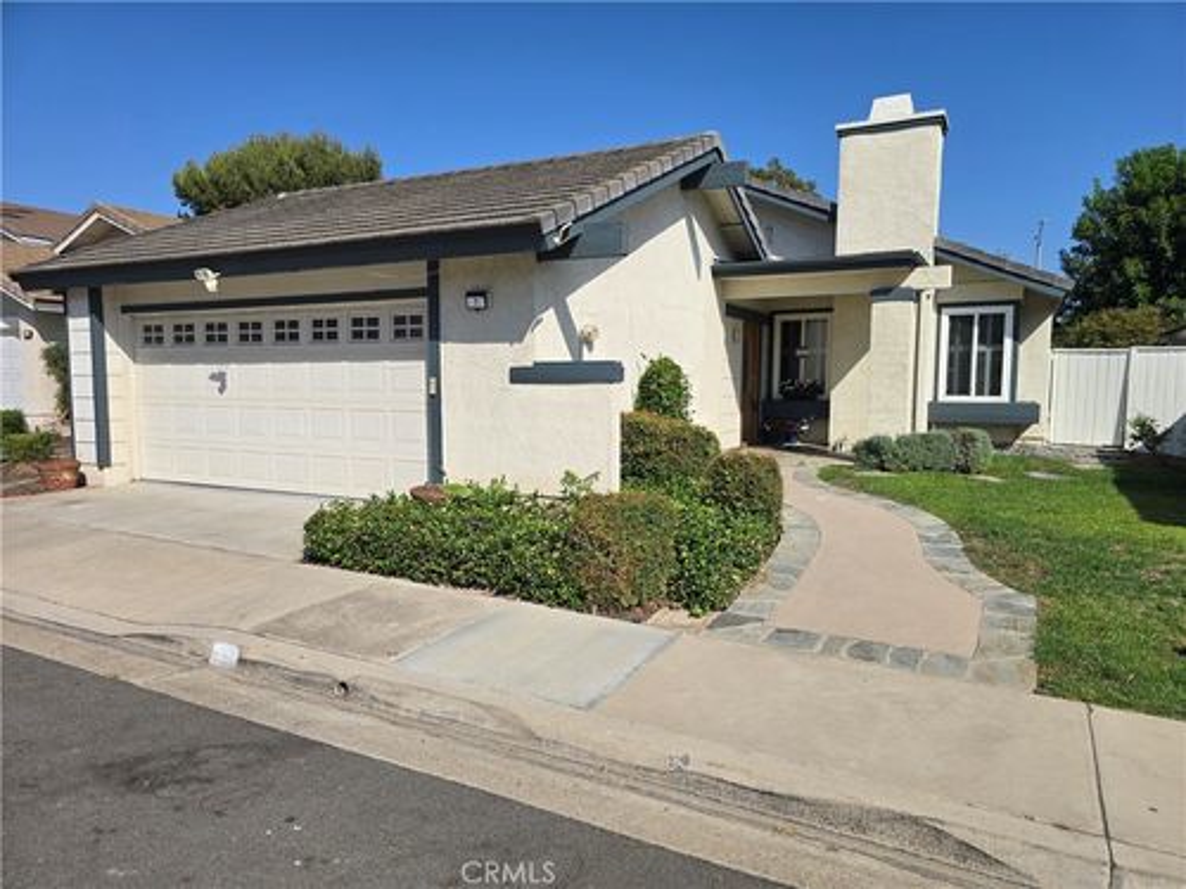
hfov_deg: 73.9
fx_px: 788
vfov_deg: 58.9
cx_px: 593
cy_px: 444
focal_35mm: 23
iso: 12
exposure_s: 1/1422
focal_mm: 6.3
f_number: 1.7
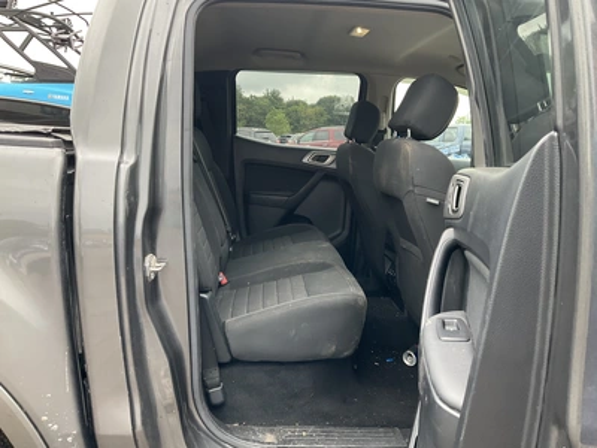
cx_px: 298
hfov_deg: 61.7
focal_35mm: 29
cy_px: 224
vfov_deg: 48.2
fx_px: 500
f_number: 1.8
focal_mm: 3
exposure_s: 1/122
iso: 50
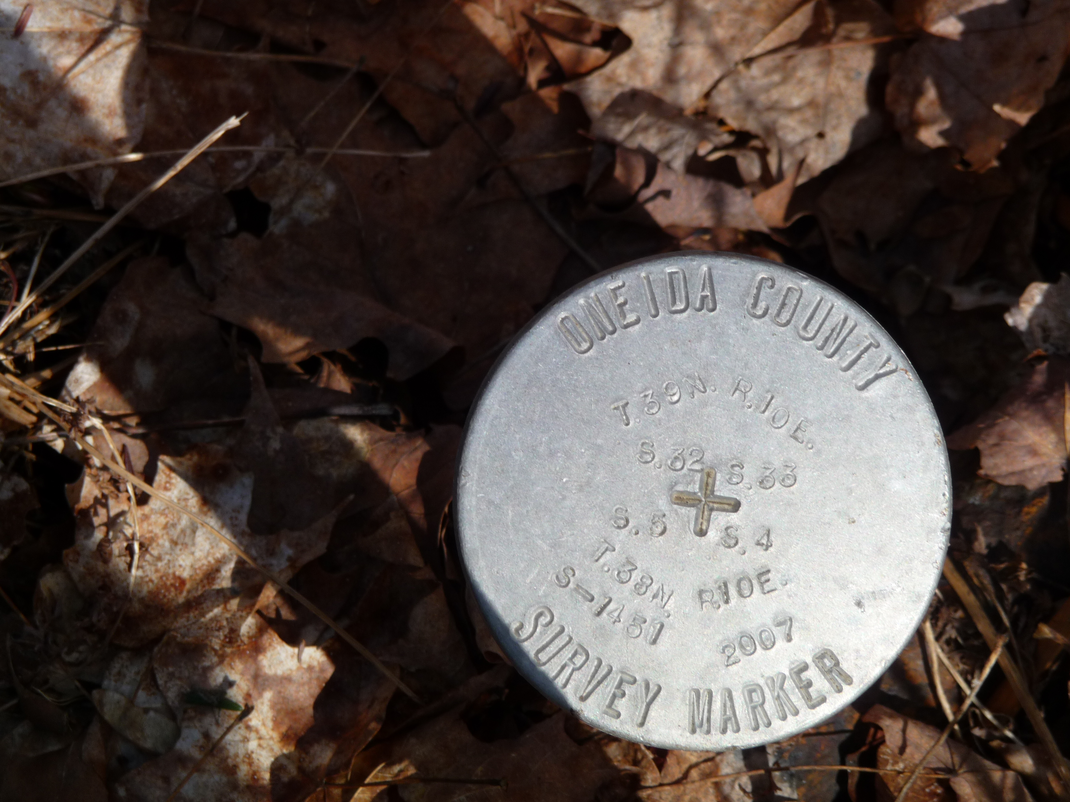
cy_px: 401
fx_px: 6553
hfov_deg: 9.3
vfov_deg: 7.0
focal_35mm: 212
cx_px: 535
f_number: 4.8
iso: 100
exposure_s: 1/640
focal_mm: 36.4
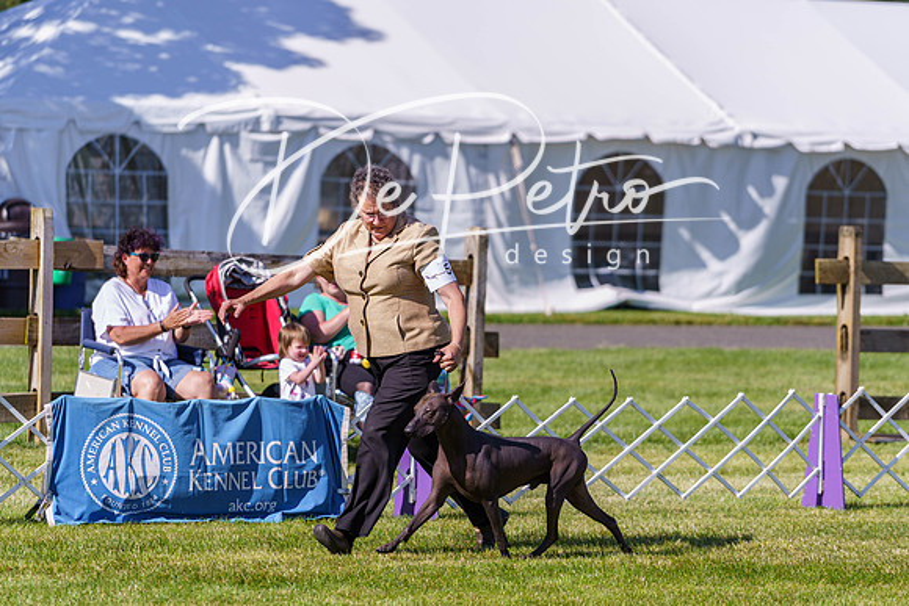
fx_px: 4842
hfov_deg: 10.7
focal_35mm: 192
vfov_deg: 7.2
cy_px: 303
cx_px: 454
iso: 160
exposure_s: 1/1250
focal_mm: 186
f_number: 4
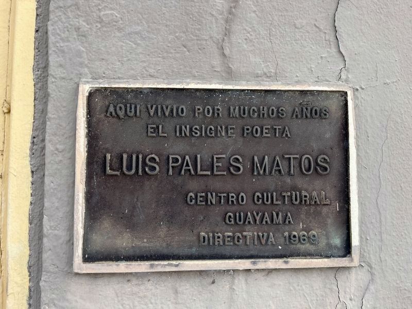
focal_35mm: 26
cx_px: 206
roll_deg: +0.6
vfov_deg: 53.1
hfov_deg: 67.3
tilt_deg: +7.1
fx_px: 309
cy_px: 154
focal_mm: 5.1
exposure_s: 1/845
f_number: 1.6
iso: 50
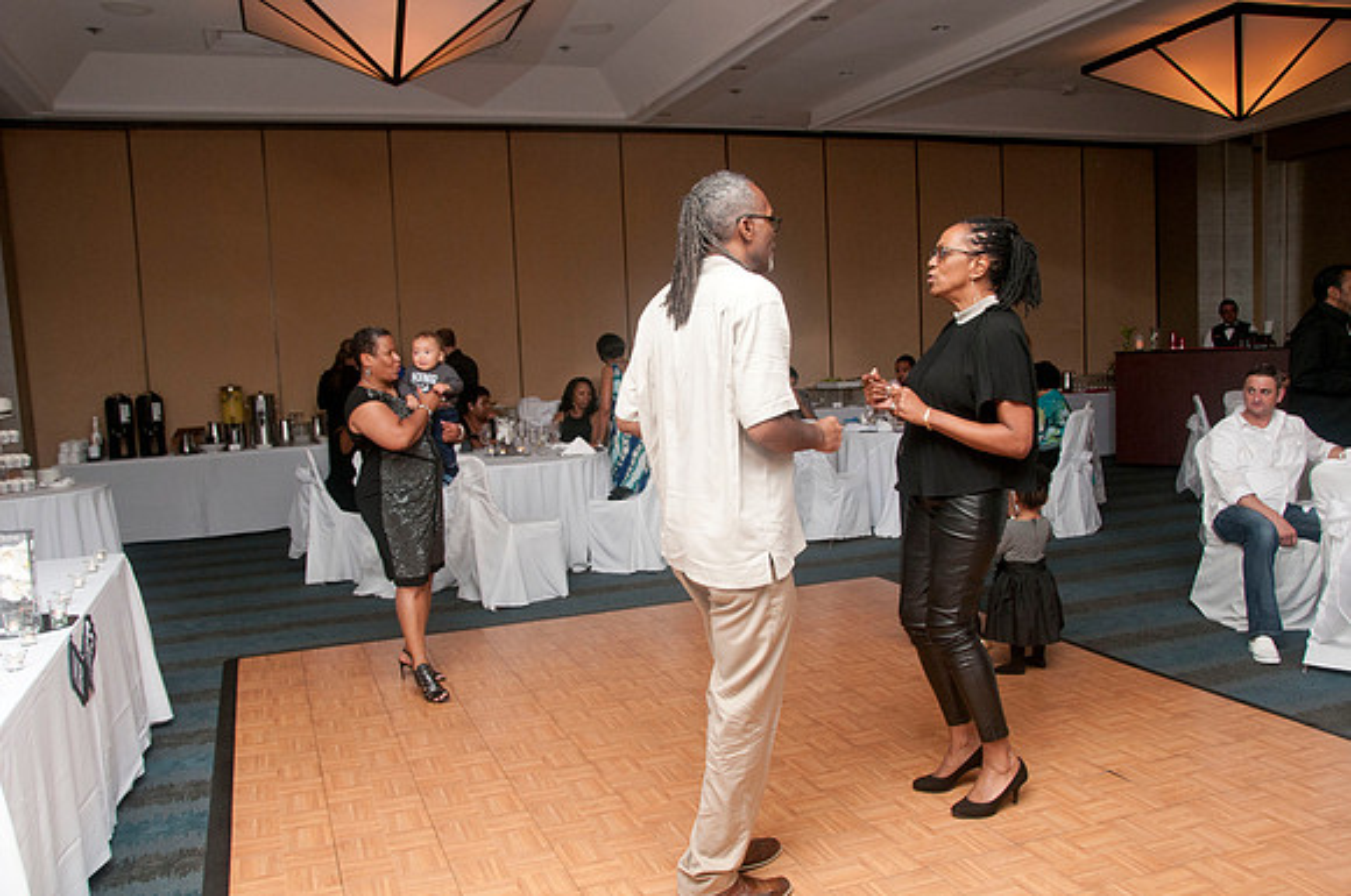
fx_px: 1012
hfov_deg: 67.5
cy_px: 448
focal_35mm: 27
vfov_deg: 47.8
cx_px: 676
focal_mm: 18
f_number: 6.3
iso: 400
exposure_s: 1/125
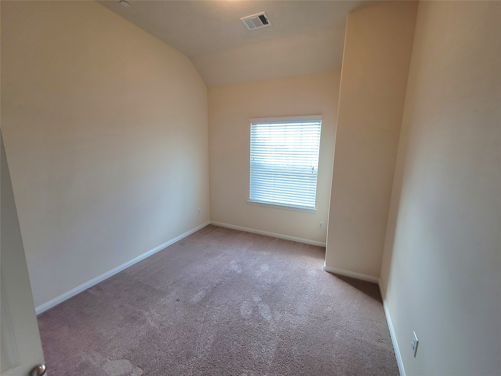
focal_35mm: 13
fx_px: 188
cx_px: 250
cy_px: 188
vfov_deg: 89.9
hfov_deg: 106.2
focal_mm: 2.2
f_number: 2.2
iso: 80
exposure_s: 1/60.2
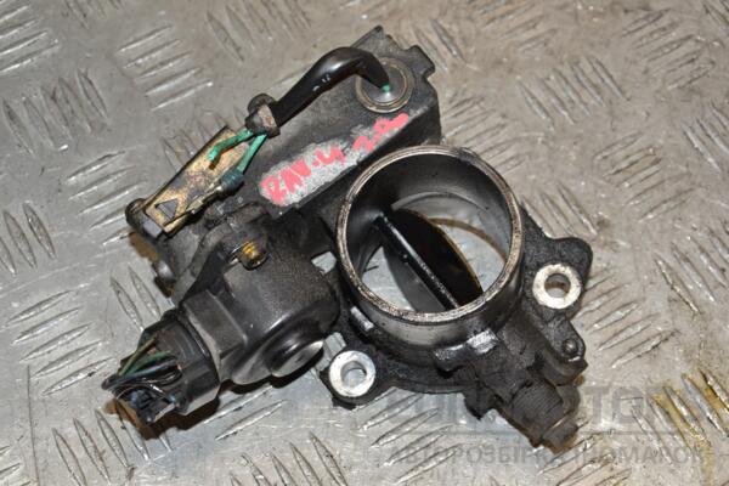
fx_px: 1154
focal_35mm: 57
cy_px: 243
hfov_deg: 35.1
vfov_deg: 23.8
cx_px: 364
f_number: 6.3
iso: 800
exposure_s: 1/200
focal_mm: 38
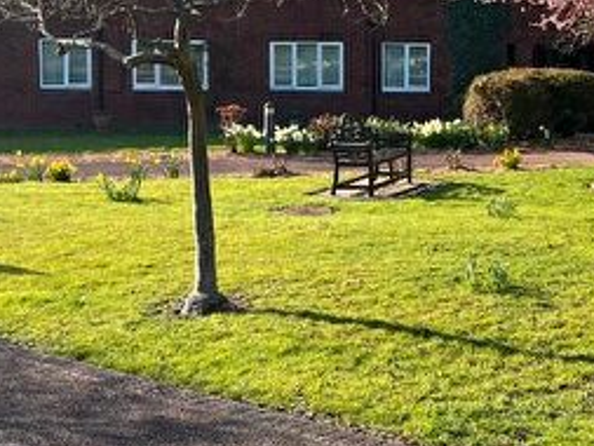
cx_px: 507
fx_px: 1236
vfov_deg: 20.3
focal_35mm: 72
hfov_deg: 26.3
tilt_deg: -7.1
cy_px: 109
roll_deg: -0.9
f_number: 1.6
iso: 50
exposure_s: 1/1225
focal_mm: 5.1
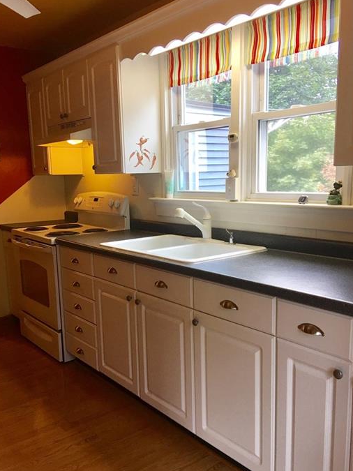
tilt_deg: -8.7
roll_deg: +2.2
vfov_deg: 55.3
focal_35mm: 33
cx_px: 170
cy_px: 254
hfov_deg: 42.9
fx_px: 449
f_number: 2.2
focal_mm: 4.15
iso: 25
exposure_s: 1/30
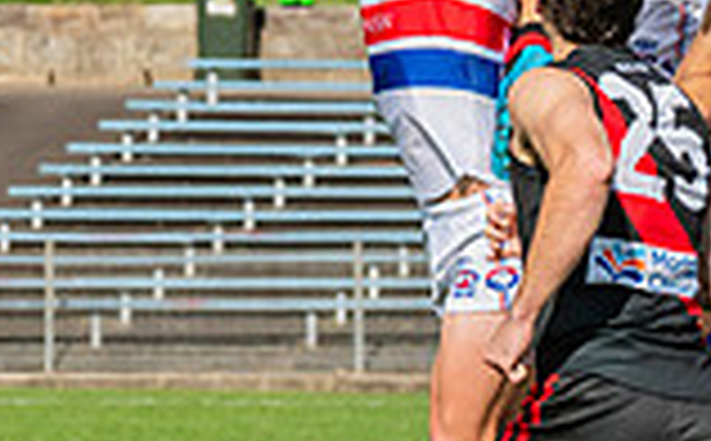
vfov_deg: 1.6
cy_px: -10
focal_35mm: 824
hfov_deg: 2.6
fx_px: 15933
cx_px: 583
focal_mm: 210
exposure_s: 1/1600
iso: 800
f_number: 13
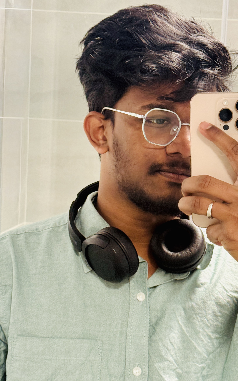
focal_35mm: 79
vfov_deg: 26.1
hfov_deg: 16.5
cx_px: 167
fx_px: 820
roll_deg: -3.6
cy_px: 195
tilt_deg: -4.2
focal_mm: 6.76
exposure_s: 1/50
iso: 200
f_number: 1.78
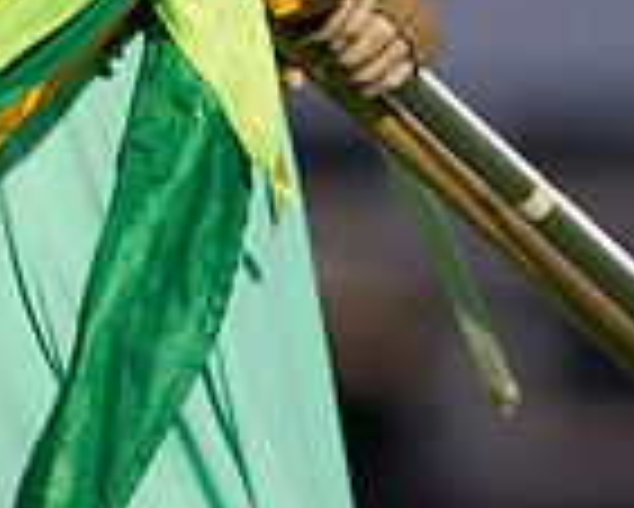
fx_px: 57026
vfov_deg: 0.5
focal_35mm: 3037
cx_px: -151
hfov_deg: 0.6
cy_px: -334
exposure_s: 1/160
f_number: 4.5
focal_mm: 600
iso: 3200
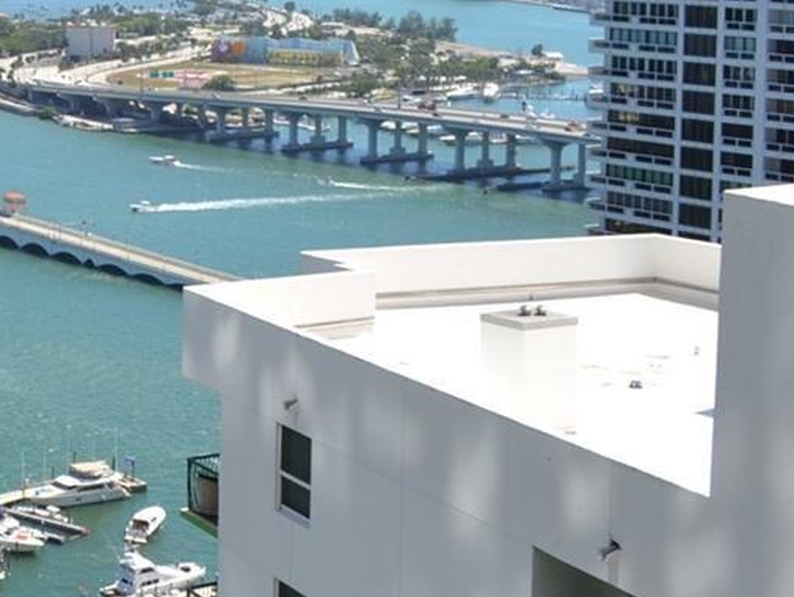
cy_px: -5
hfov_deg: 20.0
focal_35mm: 82
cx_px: -453
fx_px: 1882
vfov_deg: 17.6
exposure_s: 1/250
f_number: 8
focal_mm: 18
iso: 100
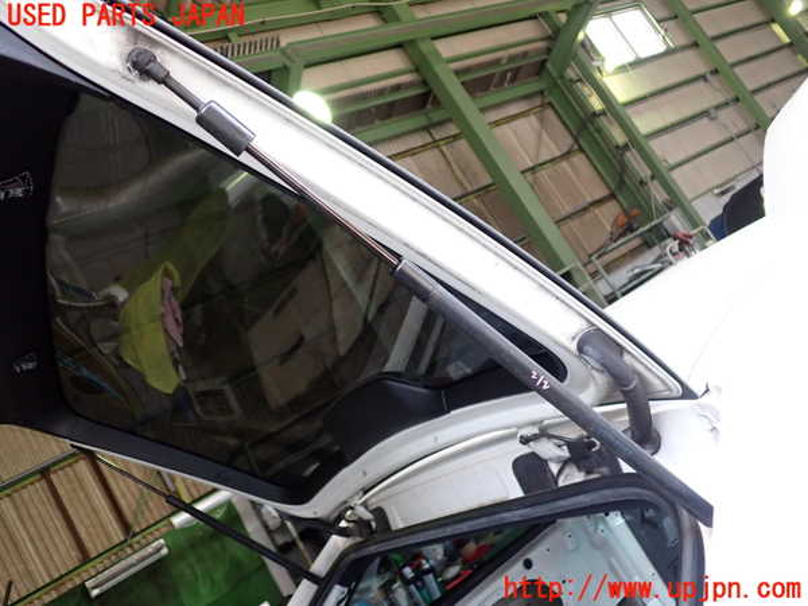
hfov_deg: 60.0
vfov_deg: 46.8
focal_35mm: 30
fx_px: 700
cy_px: 303
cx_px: 404
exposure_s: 1/100
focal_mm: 5.4
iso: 400
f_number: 2.3
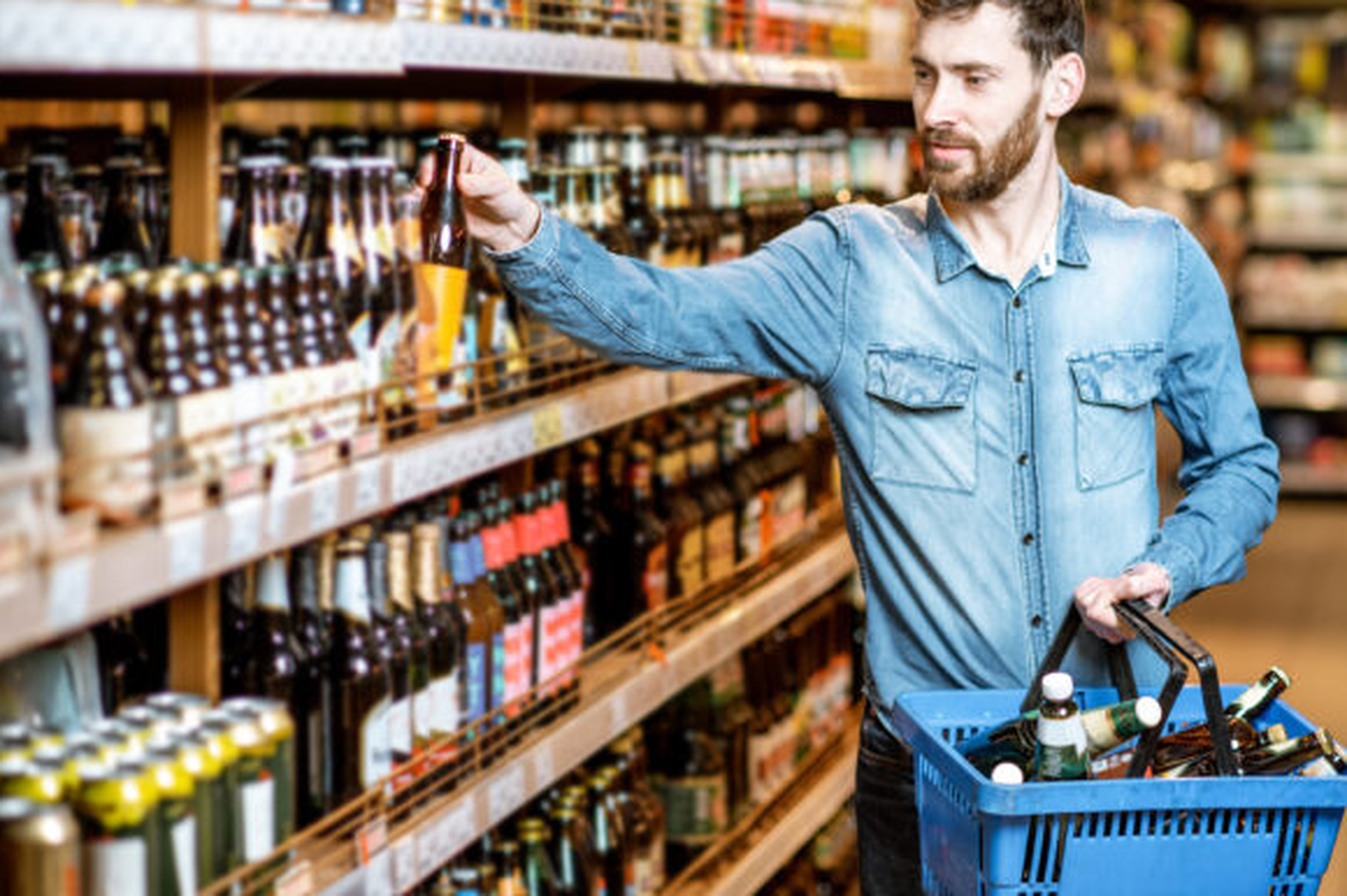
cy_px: 447
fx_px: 3926
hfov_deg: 19.4
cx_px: 798
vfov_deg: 13.0
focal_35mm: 105
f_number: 2.2
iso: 400
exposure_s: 1/200
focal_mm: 85
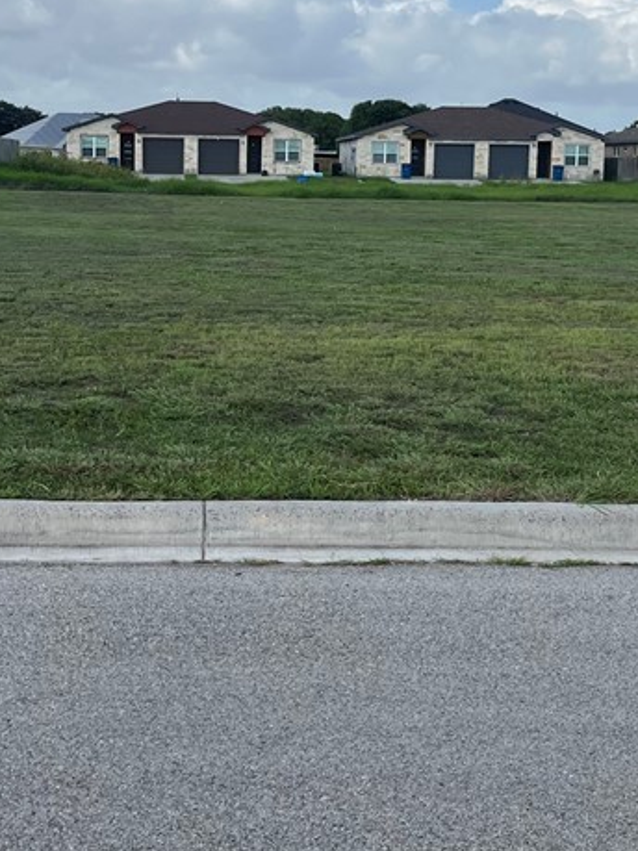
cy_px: 280
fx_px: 1426
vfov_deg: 32.9
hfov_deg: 25.2
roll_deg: -0.9
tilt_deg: -4.9
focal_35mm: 58
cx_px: 267
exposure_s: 1/3623
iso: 50
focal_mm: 5.1
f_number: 1.6
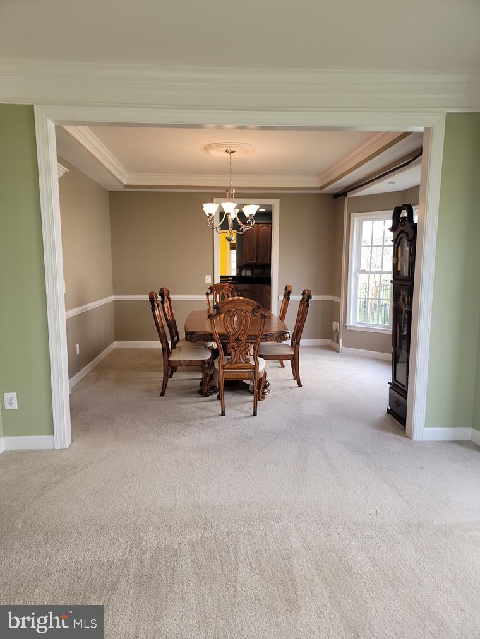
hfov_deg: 56.8
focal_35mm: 24
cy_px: 320
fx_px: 444
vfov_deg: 71.6
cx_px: 240
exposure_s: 1/60
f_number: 1.8
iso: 40
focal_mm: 6.7
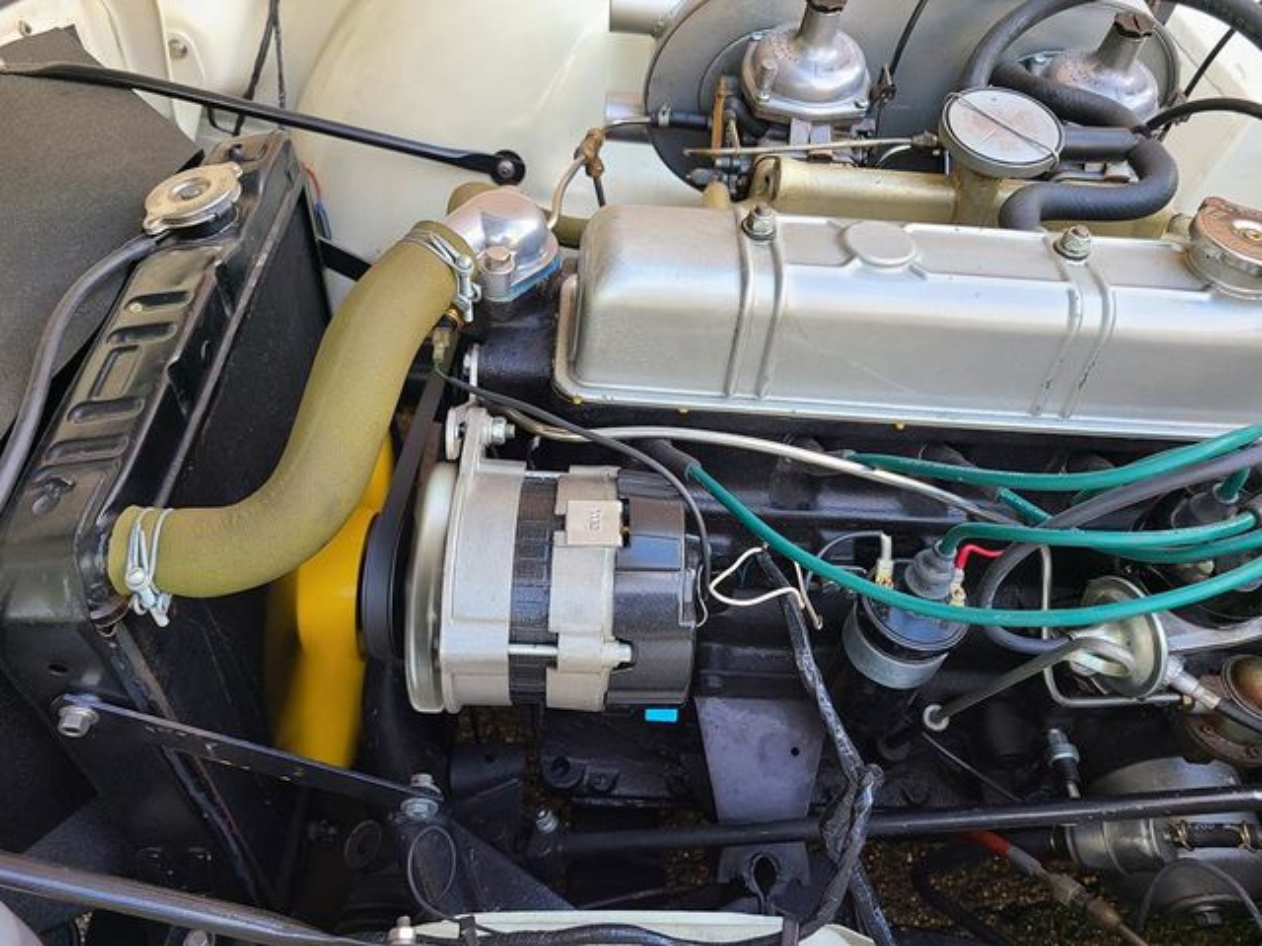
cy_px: 473
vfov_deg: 53.1
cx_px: 631
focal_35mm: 26
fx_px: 948
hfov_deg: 67.3
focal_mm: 5.4
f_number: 1.8
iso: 50
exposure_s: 1/119
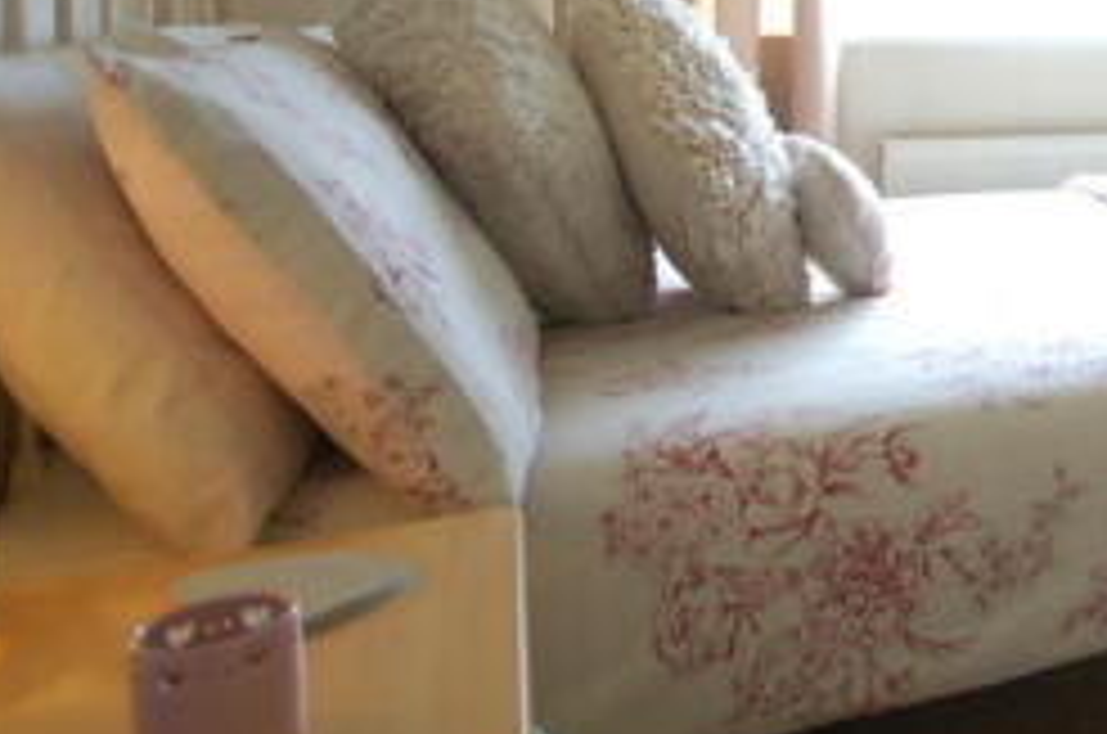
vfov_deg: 31.4
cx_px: 1377
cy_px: 43
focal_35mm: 40
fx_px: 1228
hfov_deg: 35.9
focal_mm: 10
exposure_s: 1/80
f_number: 4.5
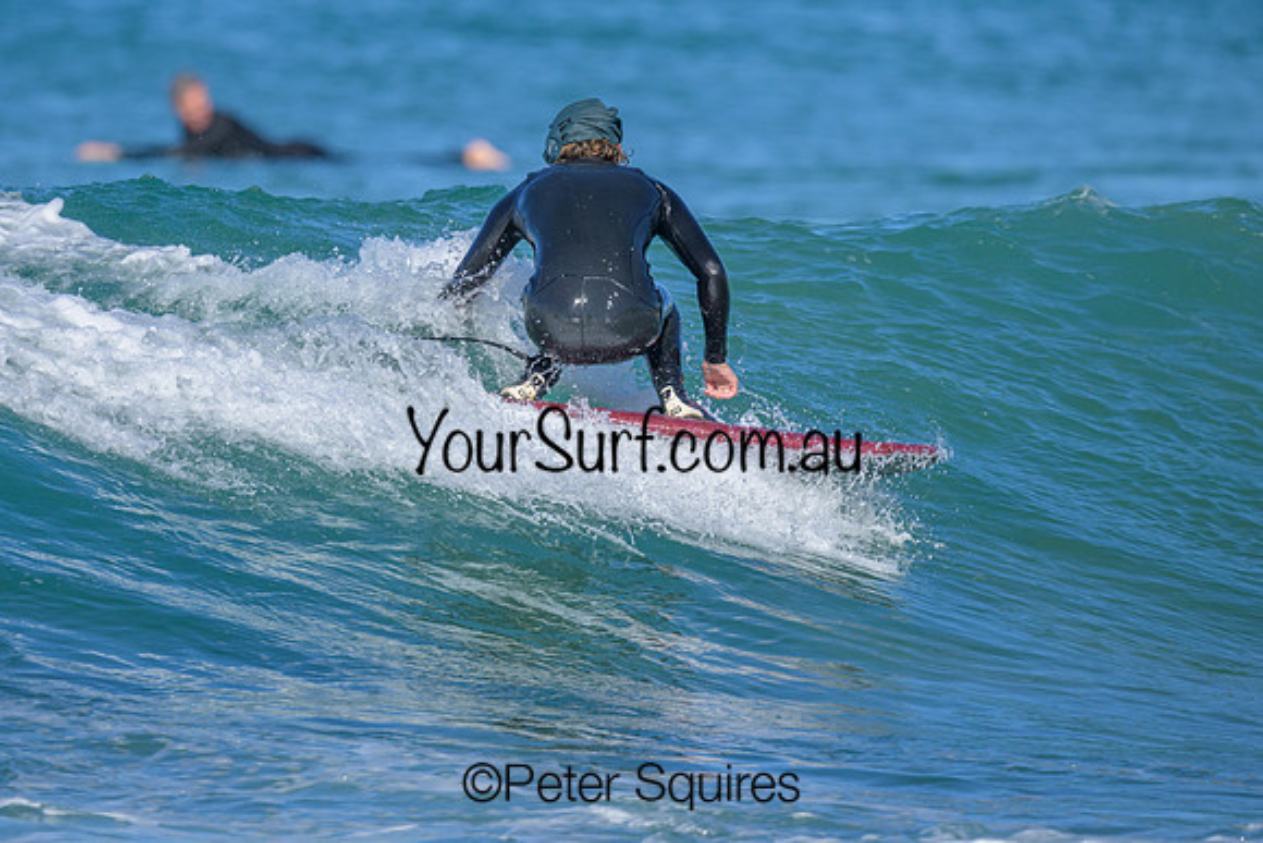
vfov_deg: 1.3
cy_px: 277
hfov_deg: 1.9
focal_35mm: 1093
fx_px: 38351
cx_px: 400
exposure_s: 1/2000
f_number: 6.3
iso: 320
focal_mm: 800
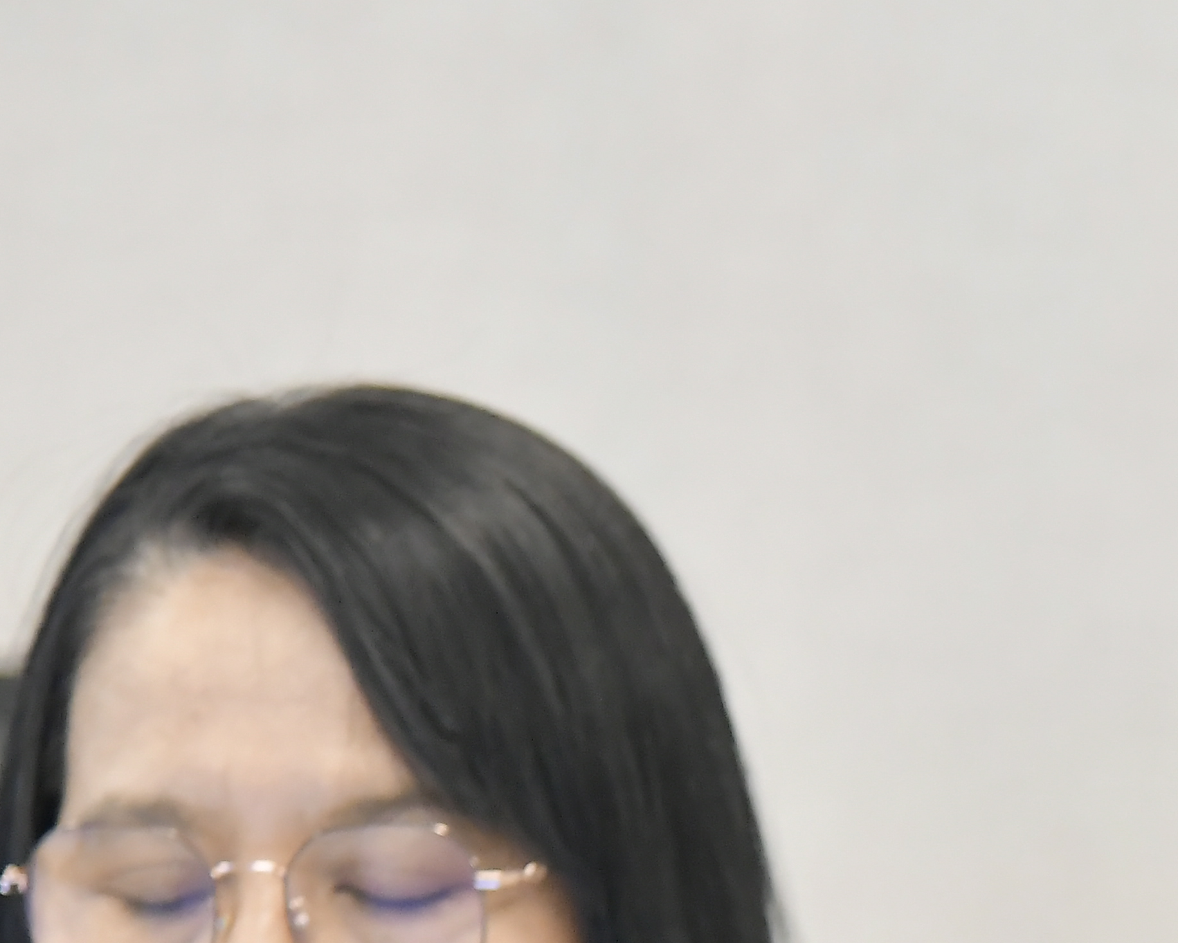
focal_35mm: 389
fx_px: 13564
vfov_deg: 4.0
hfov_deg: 4.9
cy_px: 1505
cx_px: 1938
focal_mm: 92
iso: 2500
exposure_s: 1/125
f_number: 4.5
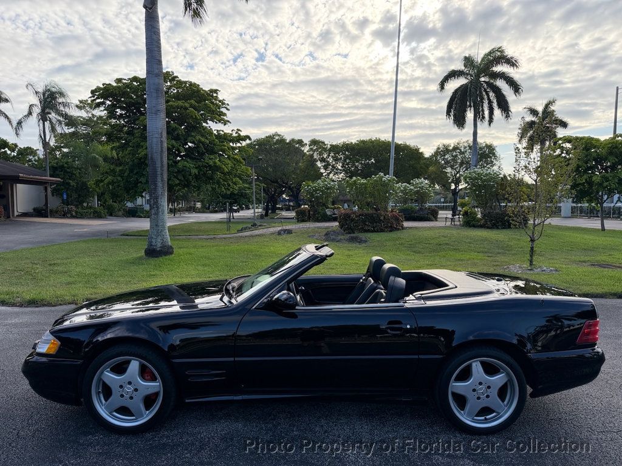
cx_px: 311
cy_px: 233
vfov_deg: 56.8
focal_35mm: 24
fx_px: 431
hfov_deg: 71.6
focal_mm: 6.76
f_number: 1.78
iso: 100
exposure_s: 1/2053
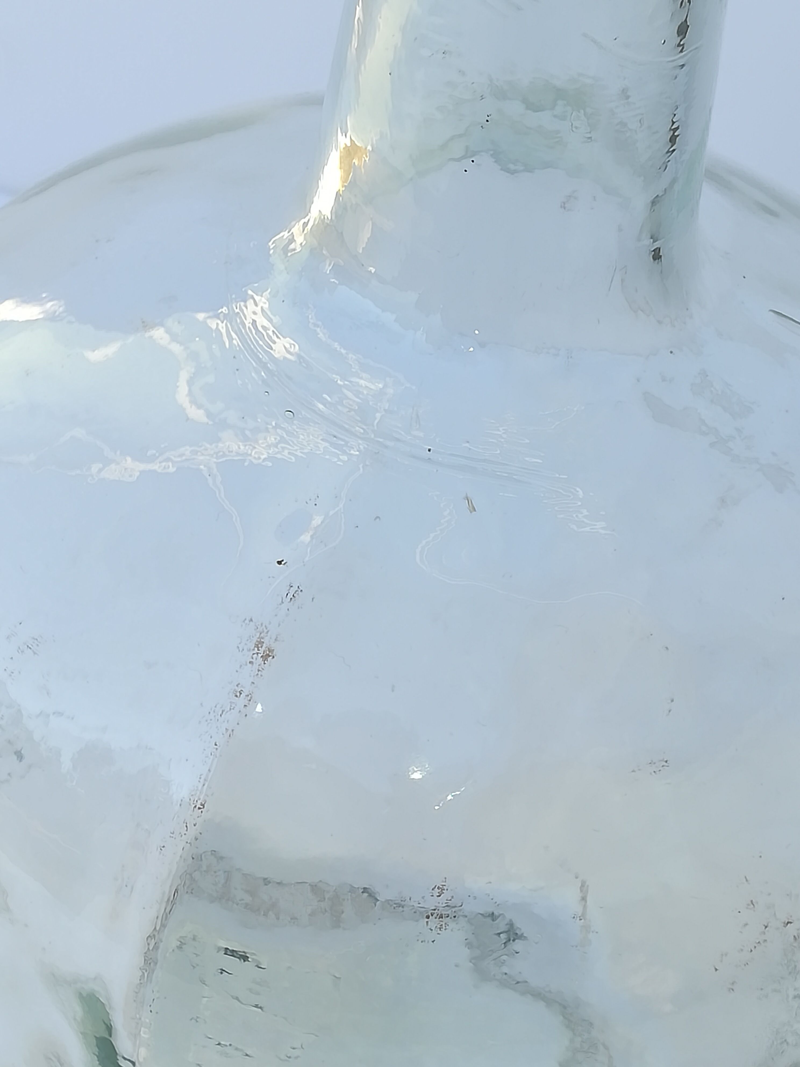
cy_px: 534
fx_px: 2003
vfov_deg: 29.8
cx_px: 400
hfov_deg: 22.6
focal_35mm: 65
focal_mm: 3.83
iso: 50
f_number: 2.2
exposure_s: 1/217
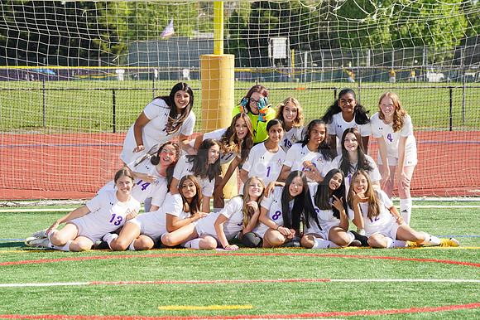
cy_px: 160
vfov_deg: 8.1
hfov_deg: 12.2
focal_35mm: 169
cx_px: 240
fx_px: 2252
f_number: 10
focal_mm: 169
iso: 200
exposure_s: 1/250
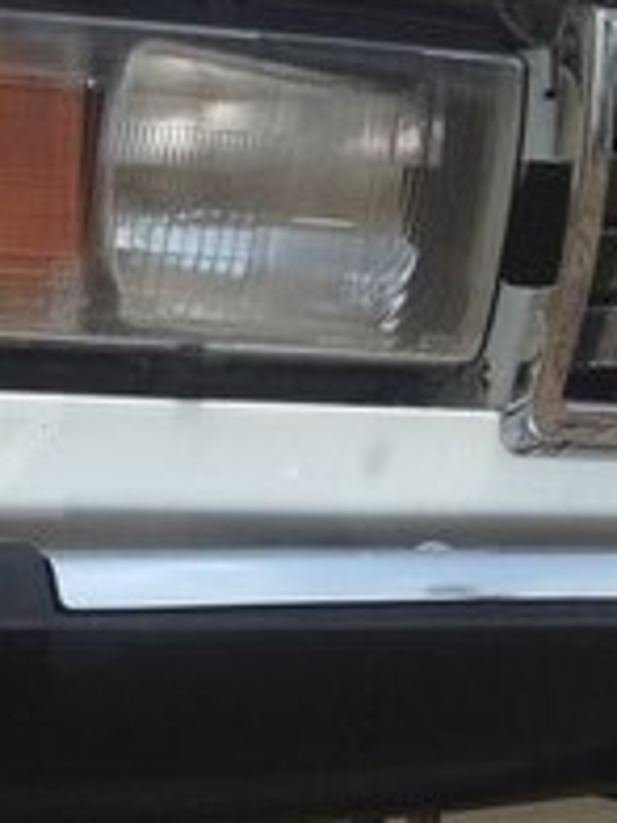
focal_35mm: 111
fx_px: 2638
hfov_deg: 12.5
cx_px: -365
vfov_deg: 17.7
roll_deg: -0.2
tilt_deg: +1.3
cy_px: 456
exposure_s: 1/1595
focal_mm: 4.12
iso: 50
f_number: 2.4
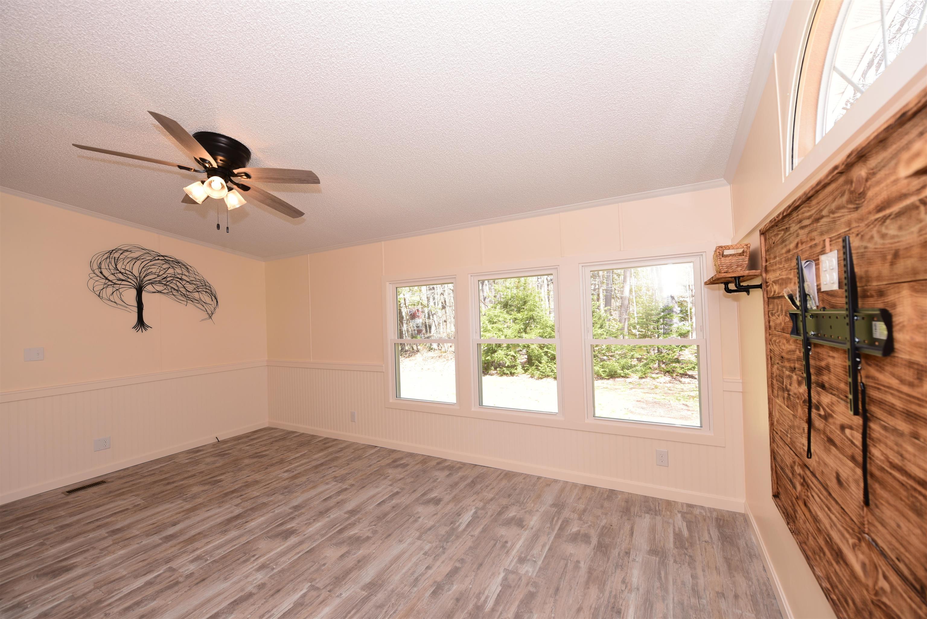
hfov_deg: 104.2
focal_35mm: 14
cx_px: 464
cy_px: 310
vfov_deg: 81.2
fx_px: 361
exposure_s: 1/80
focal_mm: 14
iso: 200
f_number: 5
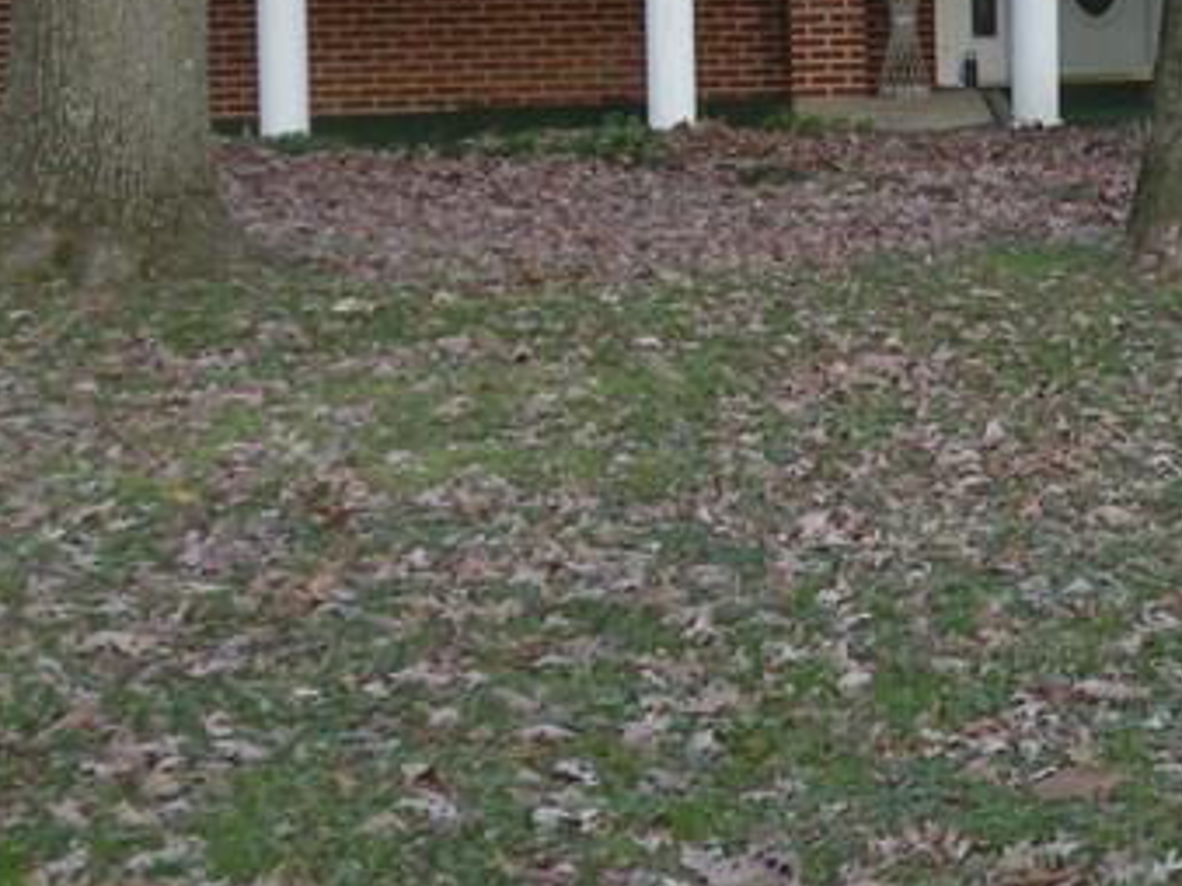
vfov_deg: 11.5
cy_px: -108
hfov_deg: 14.9
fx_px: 4335
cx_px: 1489
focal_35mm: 127
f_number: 3.2
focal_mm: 7.4
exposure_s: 1/60
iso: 144
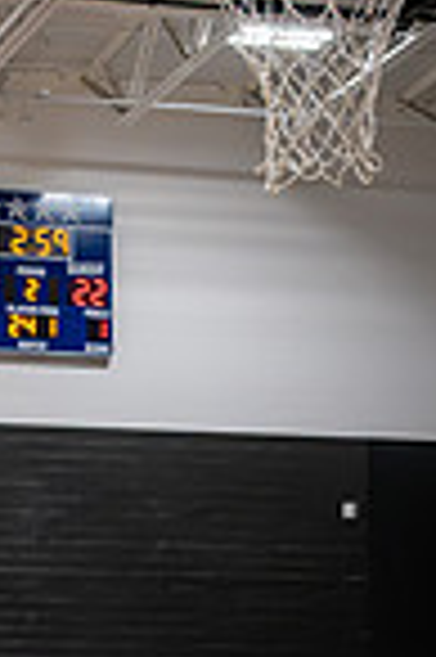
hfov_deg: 9.8
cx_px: -188
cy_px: 790
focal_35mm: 136
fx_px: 2476
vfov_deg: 14.6
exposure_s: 1/1000
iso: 3600
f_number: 2.8
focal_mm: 24
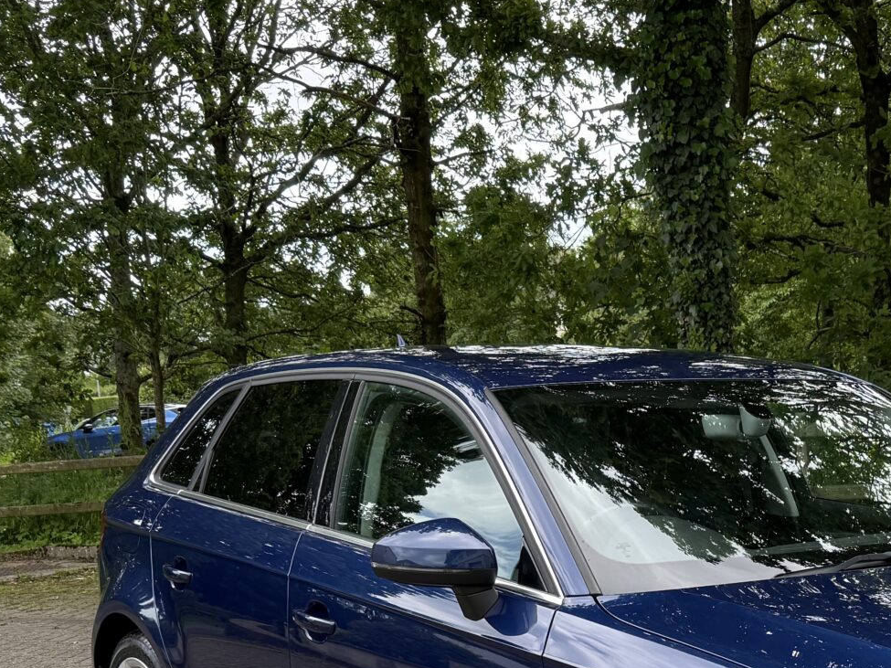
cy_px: 766
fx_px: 1621
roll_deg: +1.1
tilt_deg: -12.2
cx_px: 810
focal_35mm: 63
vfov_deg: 21.8
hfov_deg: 29.4
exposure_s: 1/920
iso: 100
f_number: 1.78
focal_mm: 6.76
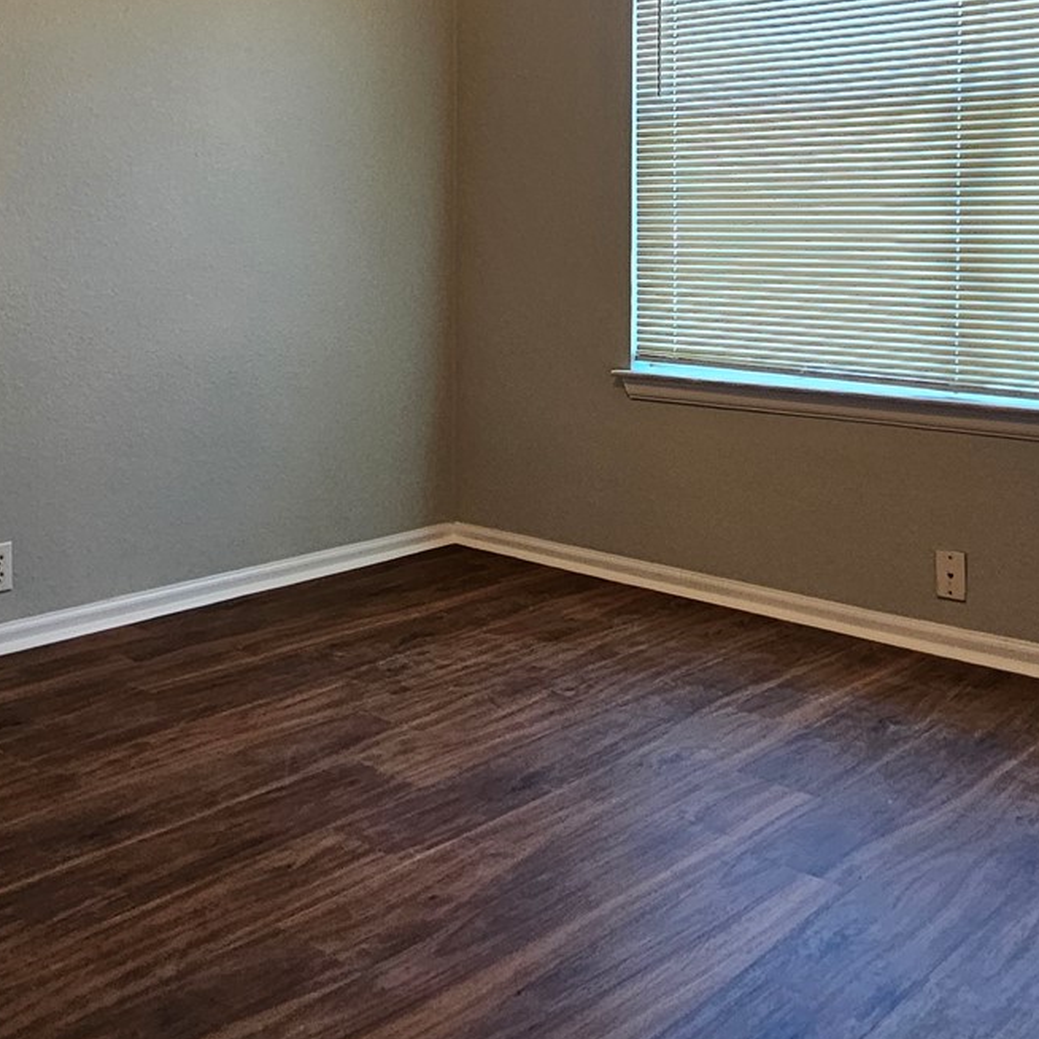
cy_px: 272
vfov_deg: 44.6
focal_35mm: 36
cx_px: 437
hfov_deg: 45.9
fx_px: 1222
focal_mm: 2.2
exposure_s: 1/60
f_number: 2.2
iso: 200
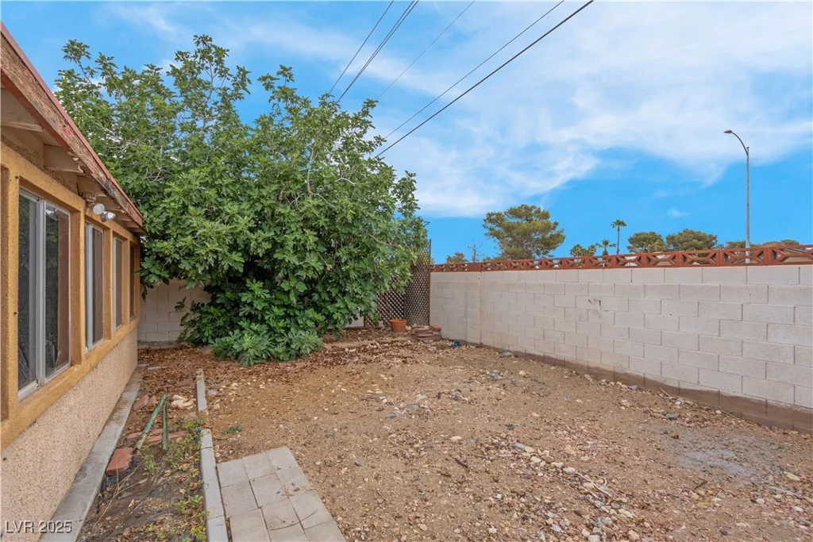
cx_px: 406
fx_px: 361
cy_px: 271
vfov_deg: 73.8
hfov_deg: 96.7
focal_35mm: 16
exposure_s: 1/50
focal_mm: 16
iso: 100
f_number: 9
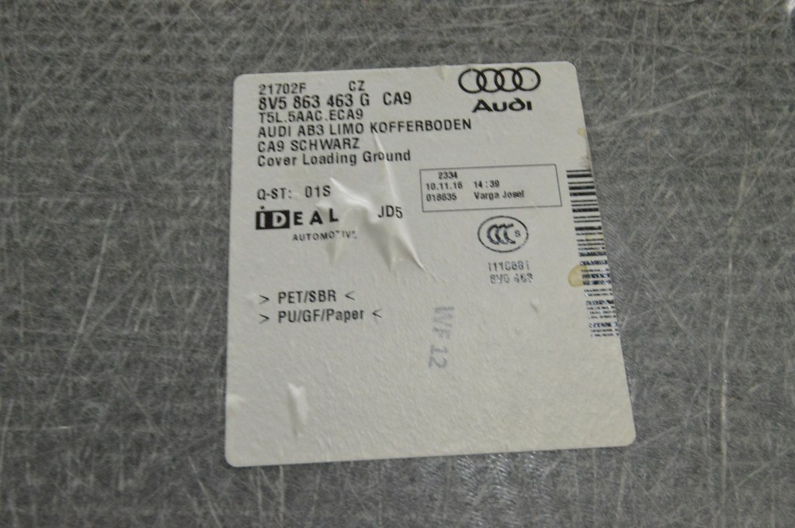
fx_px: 927
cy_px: 264
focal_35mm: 42
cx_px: 398
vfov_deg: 31.8
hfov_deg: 46.4
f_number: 20
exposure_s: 1/15
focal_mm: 28
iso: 6400
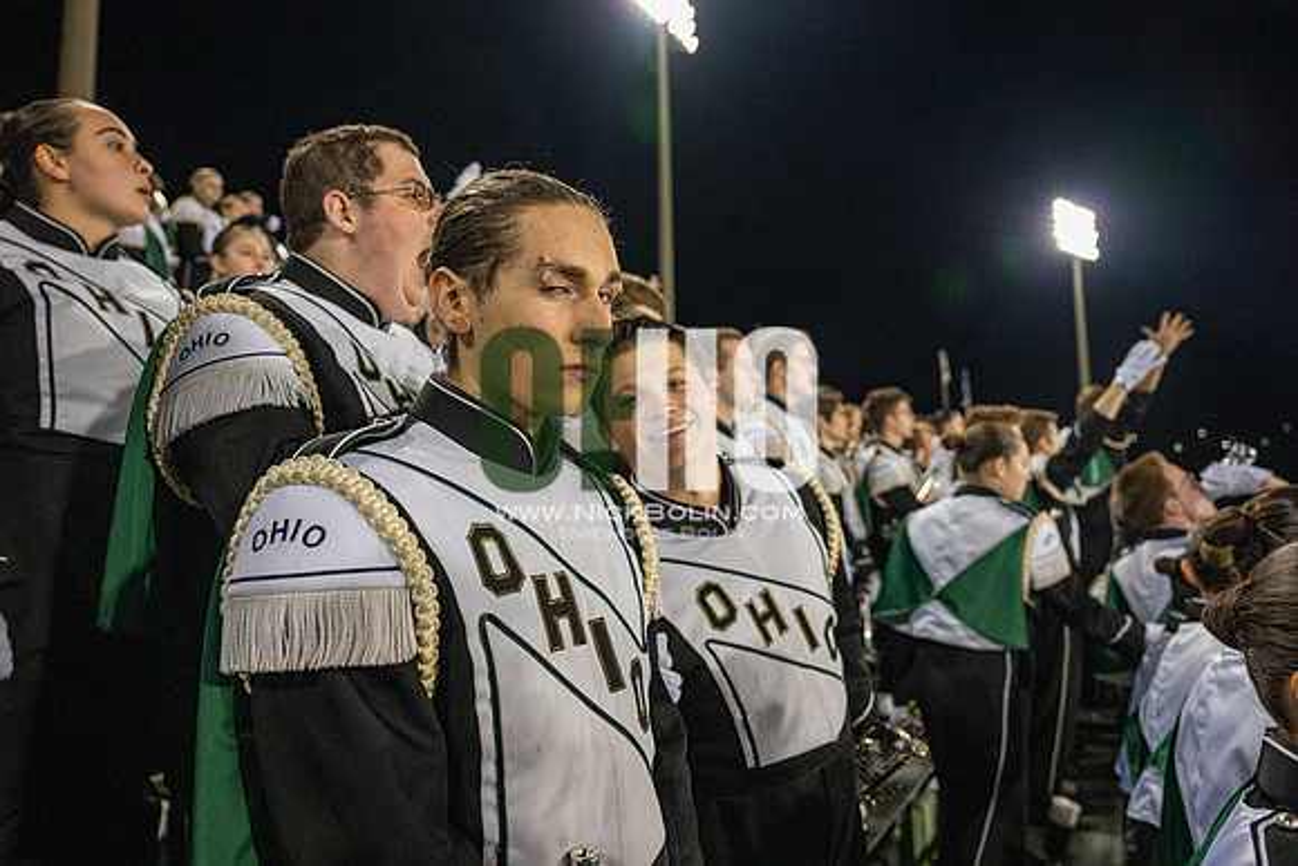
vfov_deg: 50.4
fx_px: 920
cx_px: 649
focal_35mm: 26
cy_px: 433
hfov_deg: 70.4
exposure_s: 1/500
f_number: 3.2
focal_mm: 25.5
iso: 2000
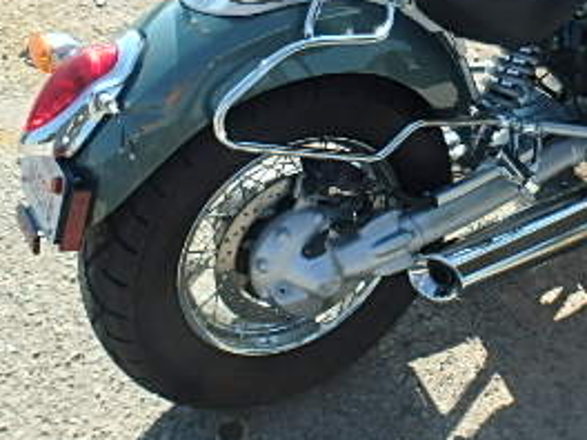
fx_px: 865
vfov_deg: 27.7
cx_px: 447
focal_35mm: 51
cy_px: 56
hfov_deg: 36.5
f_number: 3.5
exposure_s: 1/500
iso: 125
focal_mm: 3.7
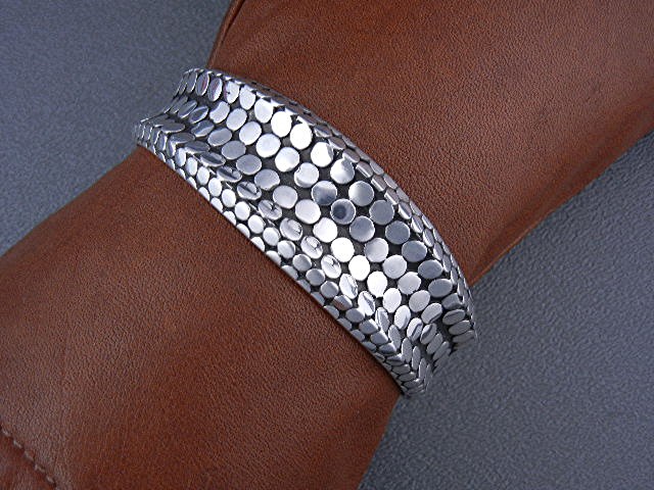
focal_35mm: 59
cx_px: 327
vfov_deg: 24.8
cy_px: 245
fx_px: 1115
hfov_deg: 32.7
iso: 200
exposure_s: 1/6.2
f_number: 4
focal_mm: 10.6
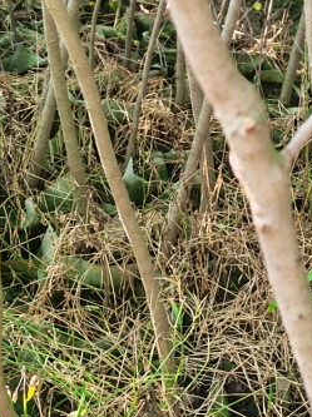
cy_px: 107
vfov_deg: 25.1
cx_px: 288
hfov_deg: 18.7
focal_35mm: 77
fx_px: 927
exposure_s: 1/100
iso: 100
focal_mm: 5.52
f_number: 1.95
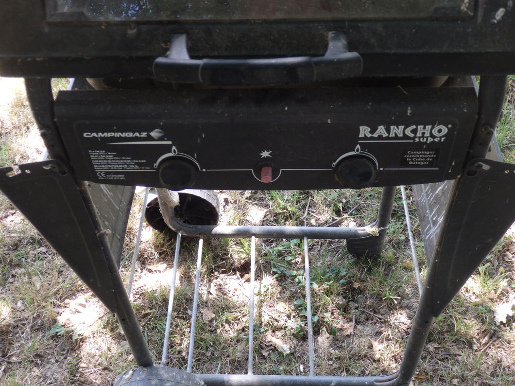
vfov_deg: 36.0
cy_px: 193
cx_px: 258
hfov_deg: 46.8
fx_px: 595
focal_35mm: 40
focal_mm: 7.3
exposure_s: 1/80
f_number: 3.7
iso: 250
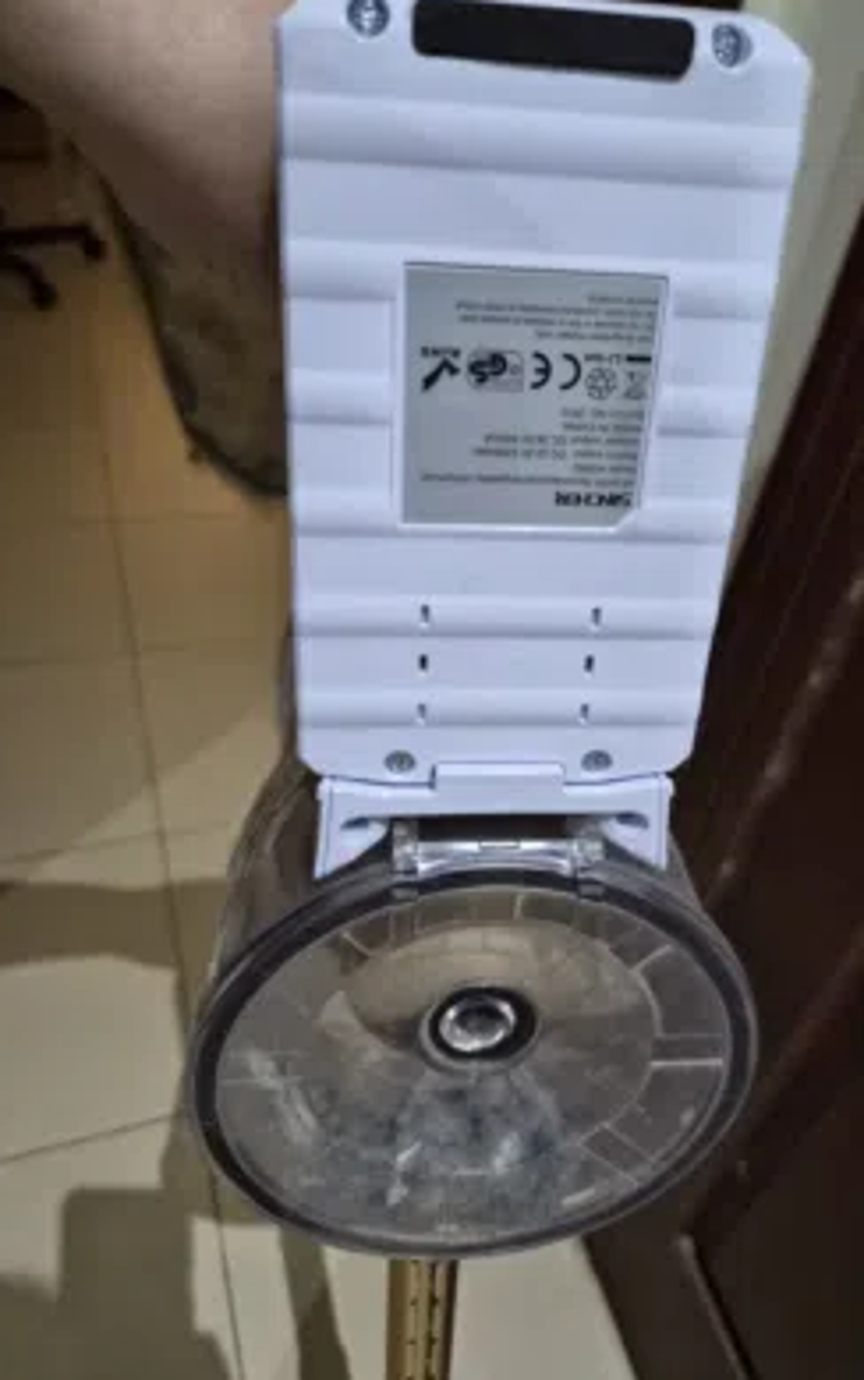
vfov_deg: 72.5
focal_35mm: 25
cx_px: 503
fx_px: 941
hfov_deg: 49.1
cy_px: 679
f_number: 1.8
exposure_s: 1/120
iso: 1600
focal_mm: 5.4
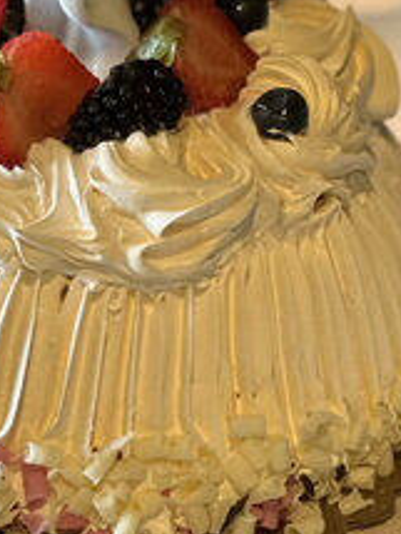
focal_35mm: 230
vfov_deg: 8.6
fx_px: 3545
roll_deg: +0.4
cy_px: 135
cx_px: 105
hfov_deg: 6.5
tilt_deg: -27.9
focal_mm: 9
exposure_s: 1/30
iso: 320
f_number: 2.8
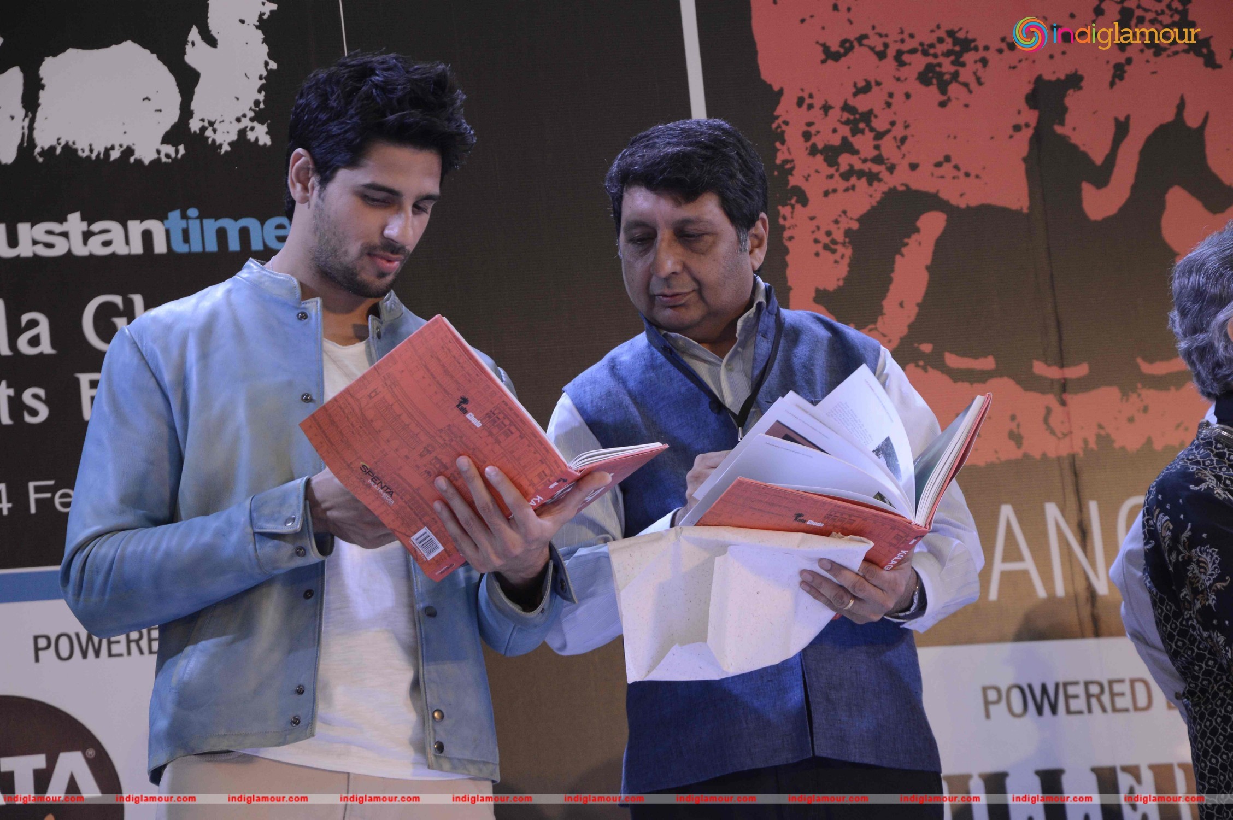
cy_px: 410
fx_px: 4722
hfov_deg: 14.9
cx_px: 616
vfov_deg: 9.9
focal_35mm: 138
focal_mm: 92
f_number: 8
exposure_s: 1/200
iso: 800
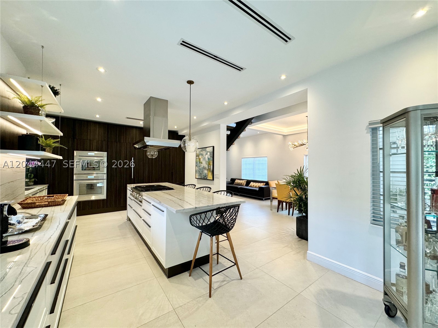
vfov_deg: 85.7
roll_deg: -0.1
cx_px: 219
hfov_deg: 102.1
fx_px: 177
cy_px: 164
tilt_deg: +0.4
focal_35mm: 14
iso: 200
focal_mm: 2.22
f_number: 2.2
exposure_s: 1/120
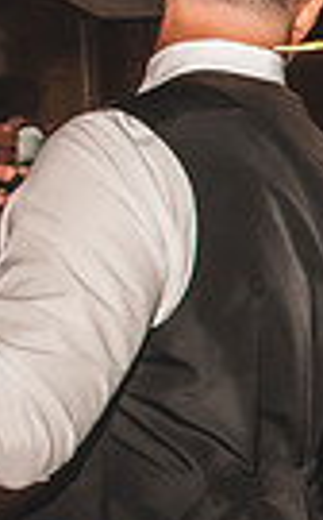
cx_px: 1023
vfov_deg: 19.8
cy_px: 337
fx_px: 1484
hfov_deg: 9.3
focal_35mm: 105
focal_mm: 24
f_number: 11
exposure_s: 1/13
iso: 1000
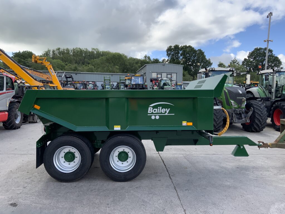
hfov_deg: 61.7
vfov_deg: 48.2
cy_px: 107
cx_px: 142
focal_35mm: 29
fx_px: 239
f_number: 1.8
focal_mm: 3
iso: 16
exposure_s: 1/709
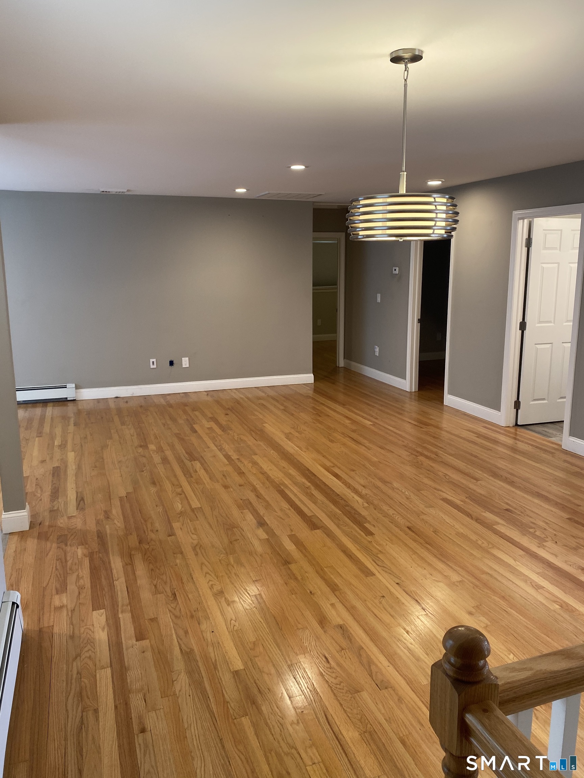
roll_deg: +0.4
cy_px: 389
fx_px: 585
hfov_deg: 53.1
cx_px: 292
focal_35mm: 26
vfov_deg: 67.3
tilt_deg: -8.8
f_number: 1.8
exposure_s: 1/60
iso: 100
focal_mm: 4.25
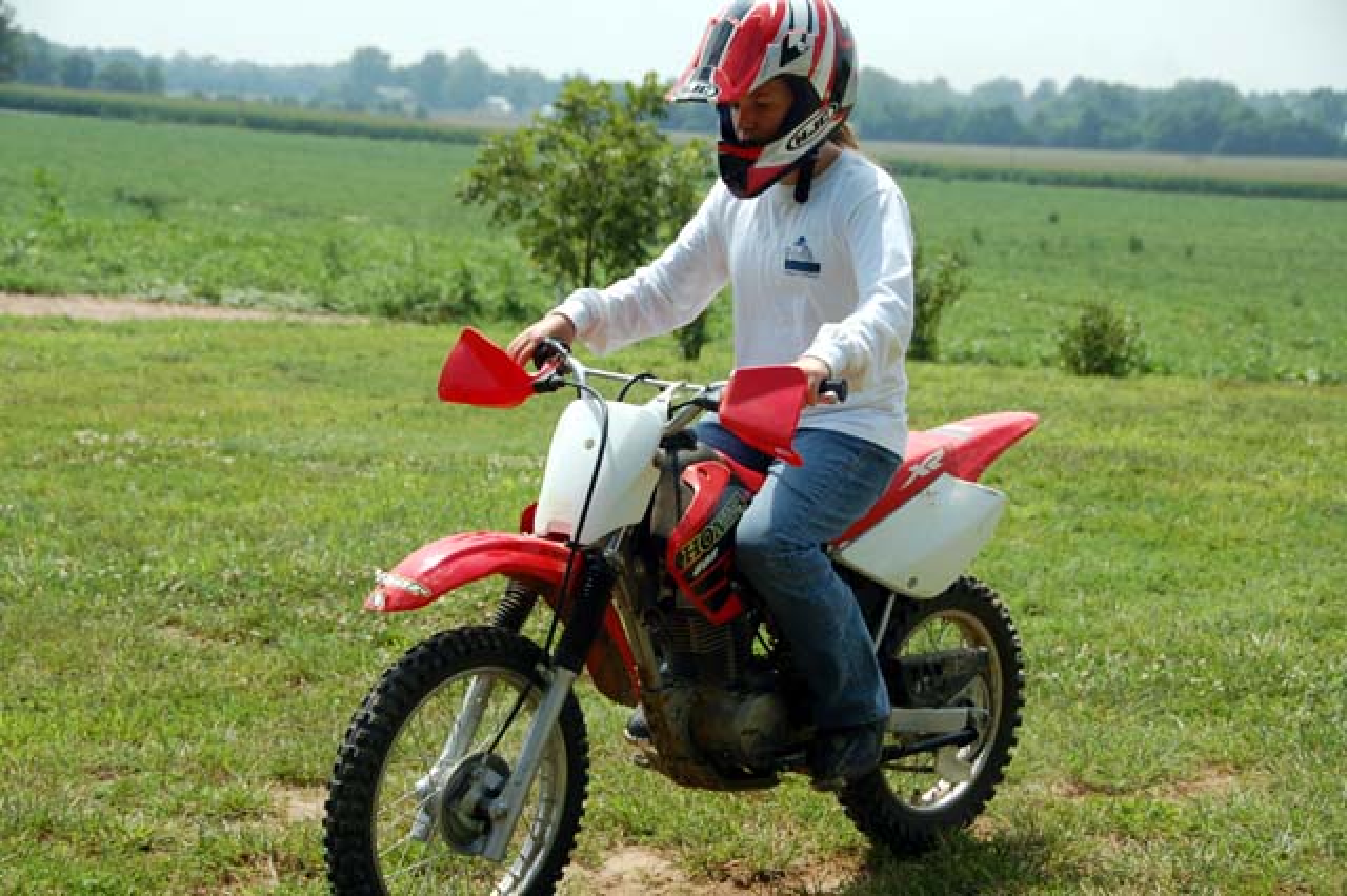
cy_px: 448
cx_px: 674
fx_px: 3141
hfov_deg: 24.2
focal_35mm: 84
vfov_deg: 16.2
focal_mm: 56
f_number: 6.3
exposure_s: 1/640
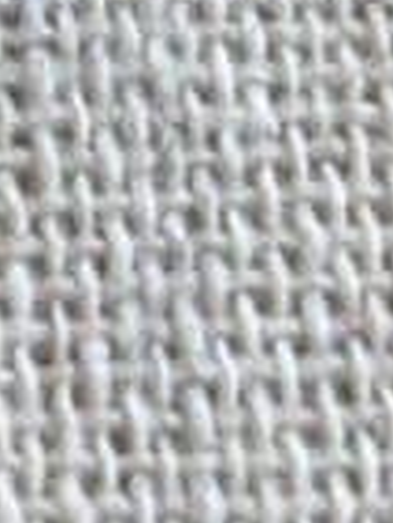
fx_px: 5713
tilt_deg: -50.4
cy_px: -1183
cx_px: -786
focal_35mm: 378
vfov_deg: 4.9
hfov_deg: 3.8
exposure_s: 1/100
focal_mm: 5.96
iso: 40
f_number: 1.6
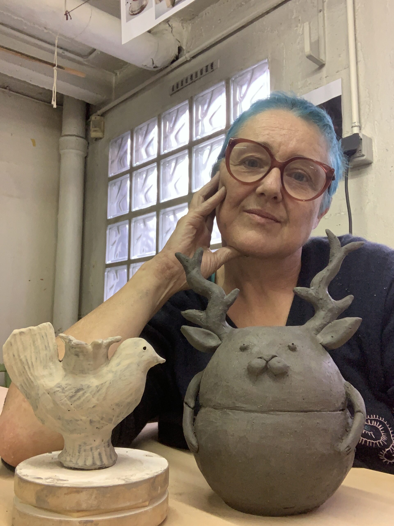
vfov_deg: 56.8
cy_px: 263
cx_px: 197
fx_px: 486
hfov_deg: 44.2
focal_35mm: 32
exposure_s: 1/50
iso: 200
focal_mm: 2.87
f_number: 2.2
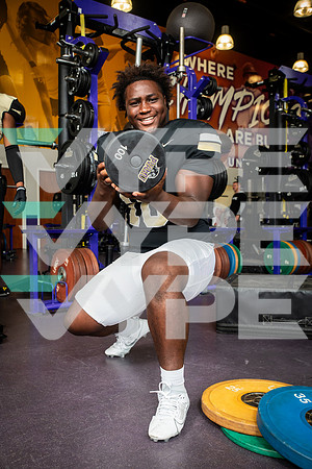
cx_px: 156
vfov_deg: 54.4
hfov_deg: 37.9
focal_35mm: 35
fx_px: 455
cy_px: 234
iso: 500
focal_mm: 35
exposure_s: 1/250
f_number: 5.6
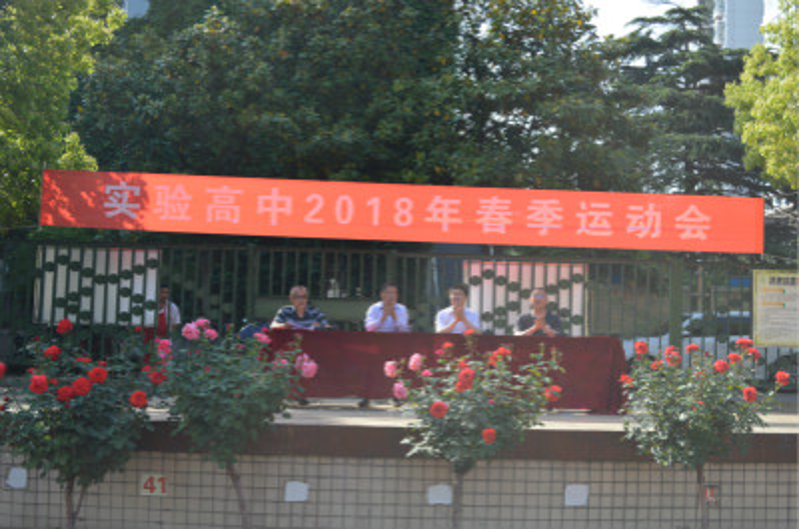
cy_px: 264
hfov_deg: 41.2
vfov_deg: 28.0
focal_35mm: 48
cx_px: 400
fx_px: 1063
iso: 100
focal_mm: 32
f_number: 6.3
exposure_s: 1/160
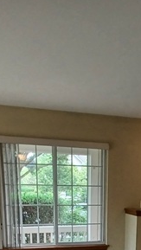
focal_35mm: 40
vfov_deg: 43.0
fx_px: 265
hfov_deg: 29.2
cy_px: 253
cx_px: 109
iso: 80
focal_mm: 1.42
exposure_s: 1/60
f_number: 2.2
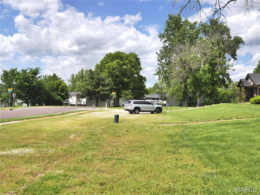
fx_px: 270
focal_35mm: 36
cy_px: 98
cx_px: 130
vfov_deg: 39.7
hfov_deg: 51.3
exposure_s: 1/500
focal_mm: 18
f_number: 11
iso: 800
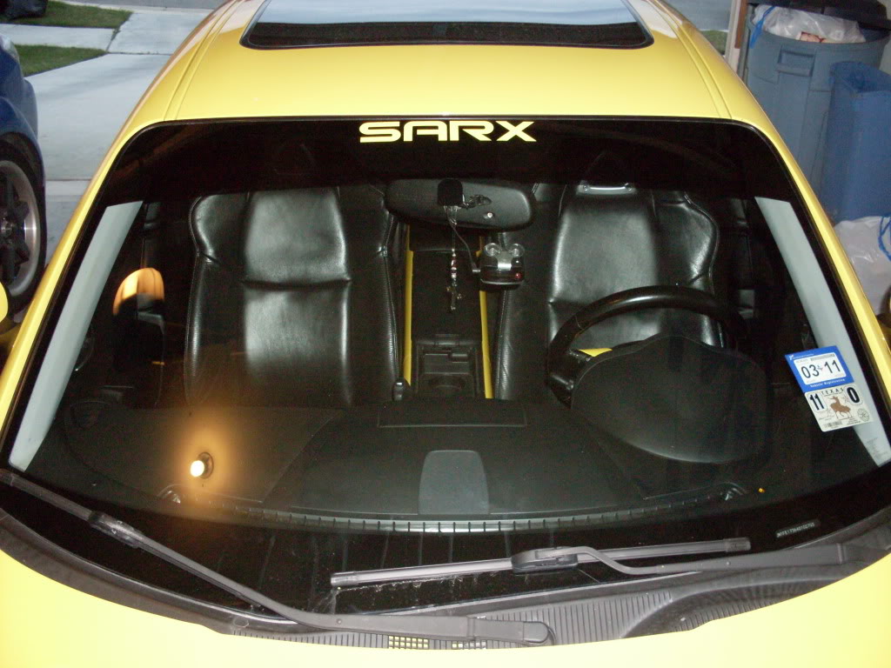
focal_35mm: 38
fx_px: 978
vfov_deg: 37.7
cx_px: 446
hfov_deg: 49.0
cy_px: 334
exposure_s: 1/45
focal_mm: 6.3
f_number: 2.8
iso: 240
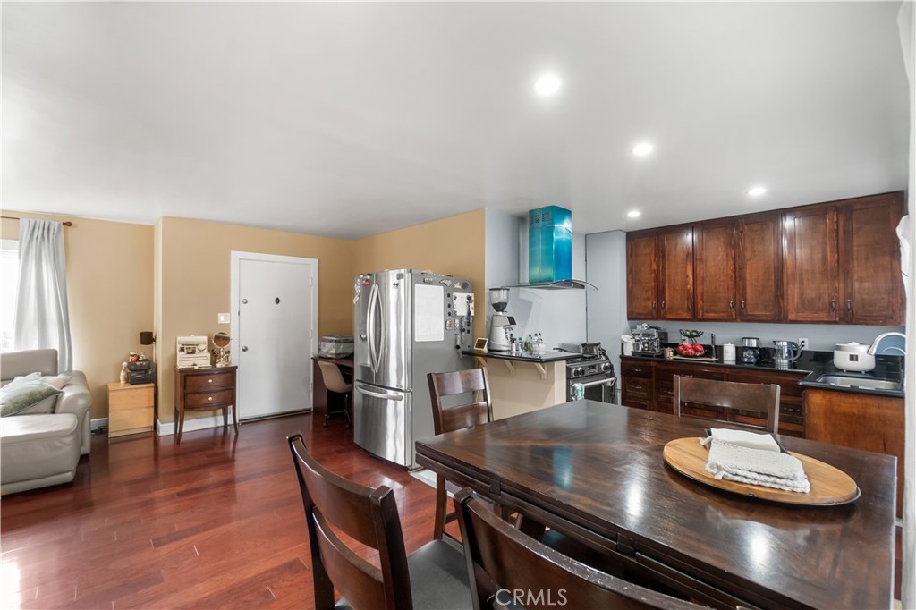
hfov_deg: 100.4
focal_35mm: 15
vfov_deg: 77.3
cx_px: 458
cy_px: 305
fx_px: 382
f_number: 7.1
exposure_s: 1/5
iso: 320
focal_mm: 10
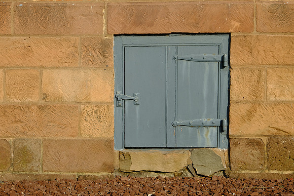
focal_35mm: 76
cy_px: 98
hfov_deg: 26.6
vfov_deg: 18.0
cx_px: 147
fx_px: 621
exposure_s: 1/170
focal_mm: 50.5
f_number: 11
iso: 200
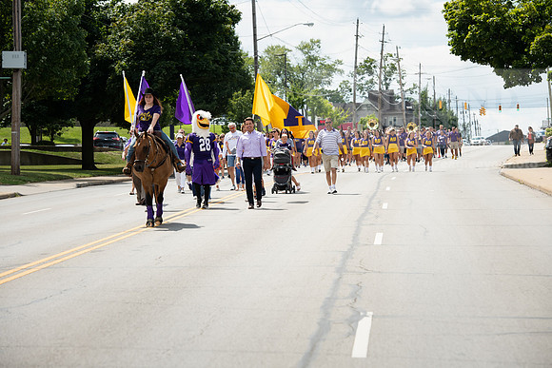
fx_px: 1871
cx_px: 276
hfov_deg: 16.8
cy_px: 184
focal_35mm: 122
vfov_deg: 11.2
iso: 250
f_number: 7.1
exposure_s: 1/800
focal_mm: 122
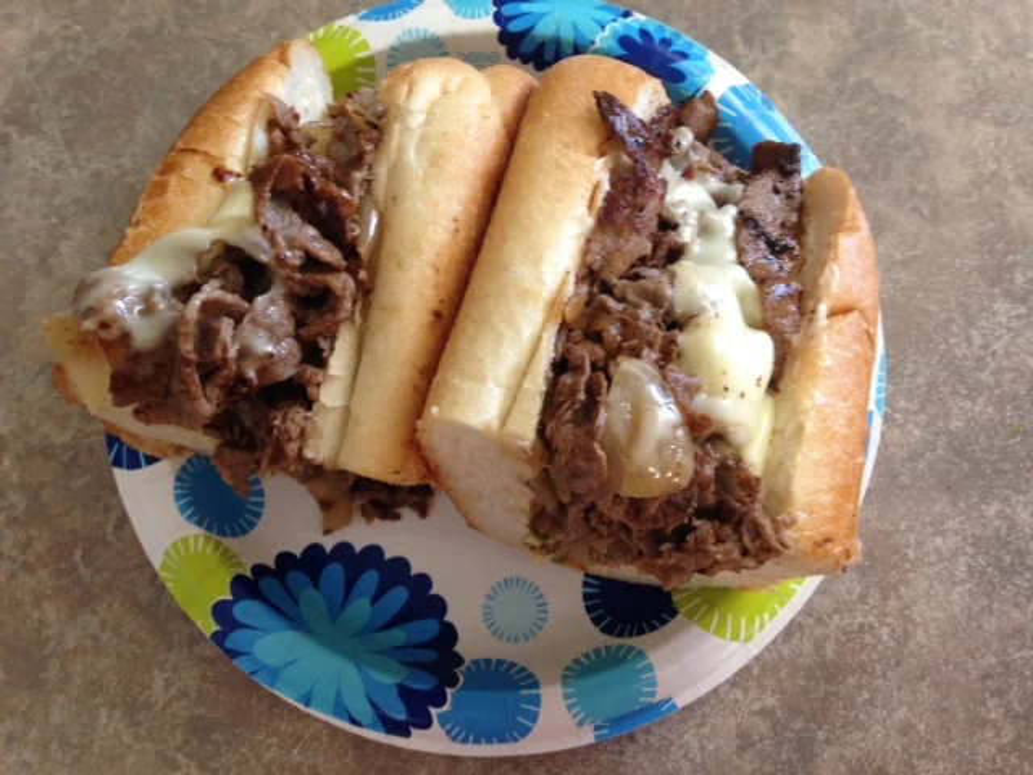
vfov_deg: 42.9
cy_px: 388
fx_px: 985
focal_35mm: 33
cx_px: 516
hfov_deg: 55.4
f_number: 2.4
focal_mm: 4.12
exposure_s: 1/20
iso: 100
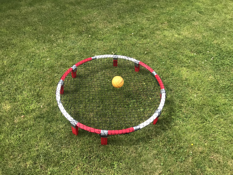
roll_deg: -1.7
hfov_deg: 63.4
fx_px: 188
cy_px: 88
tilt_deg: -44.9
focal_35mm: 28
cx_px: 116
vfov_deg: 49.7
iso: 20
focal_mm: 3.99
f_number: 1.8
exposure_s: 1/714
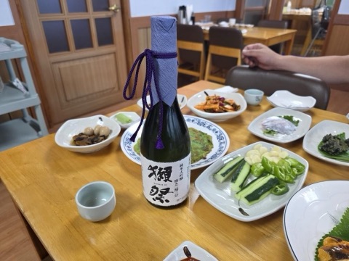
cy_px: 130
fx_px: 232
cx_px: 174
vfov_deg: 58.9
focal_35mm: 23
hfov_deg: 73.9
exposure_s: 1/120
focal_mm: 6.3
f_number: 1.7
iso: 160
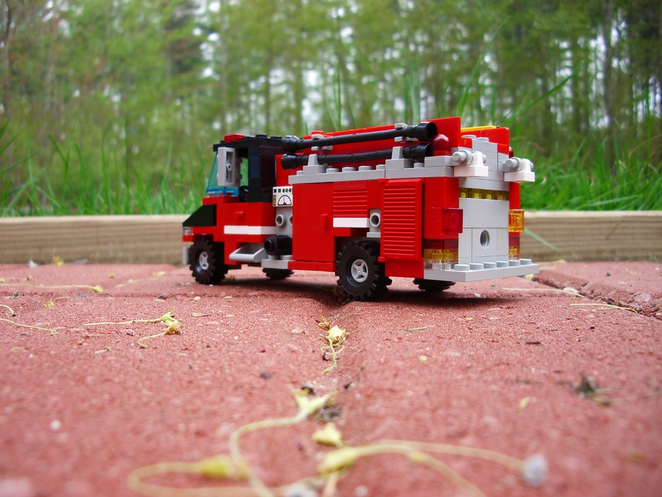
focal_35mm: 35
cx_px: 331
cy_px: 248
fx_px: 669
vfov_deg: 40.7
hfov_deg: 52.6
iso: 100
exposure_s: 1/100
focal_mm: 5.8
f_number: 2.6
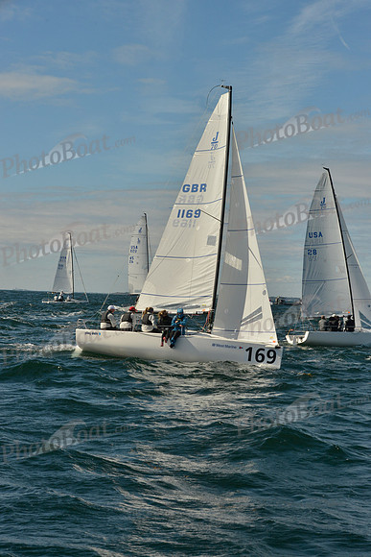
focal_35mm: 70
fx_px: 1081
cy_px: 278
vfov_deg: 28.8
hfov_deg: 19.5
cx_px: 186
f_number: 13
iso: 400
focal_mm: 70
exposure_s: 1/1250
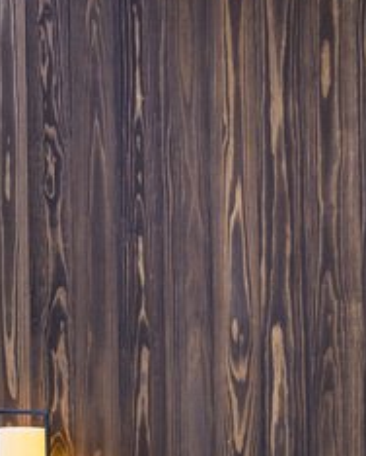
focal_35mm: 123
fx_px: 1661
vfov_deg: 15.6
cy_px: 233
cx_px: -442
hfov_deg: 11.0
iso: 500
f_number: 10
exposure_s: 1/80
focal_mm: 30
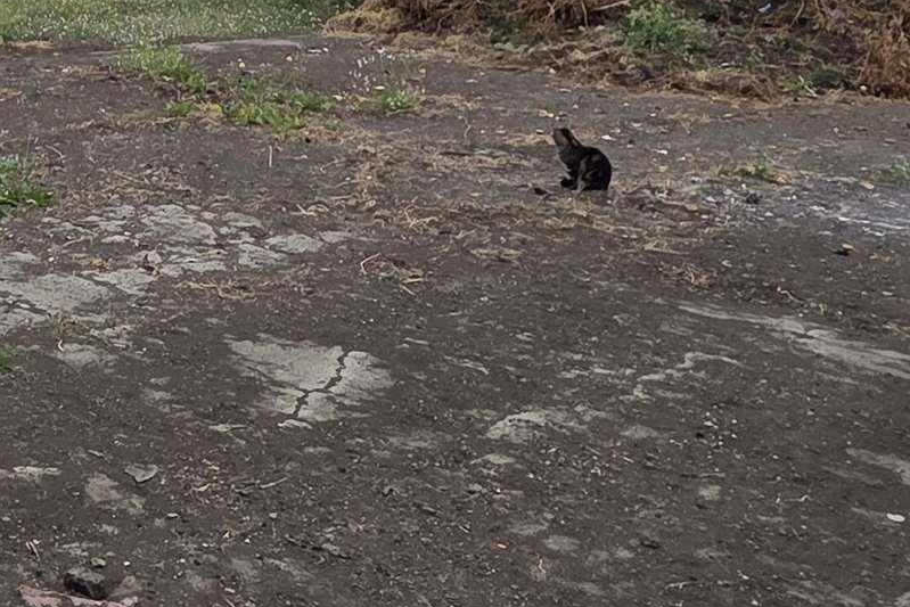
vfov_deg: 23.9
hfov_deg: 31.5
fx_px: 1315
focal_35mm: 52
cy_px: -101
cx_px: -202
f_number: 2.2
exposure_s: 1/705
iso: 50
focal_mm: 2.2
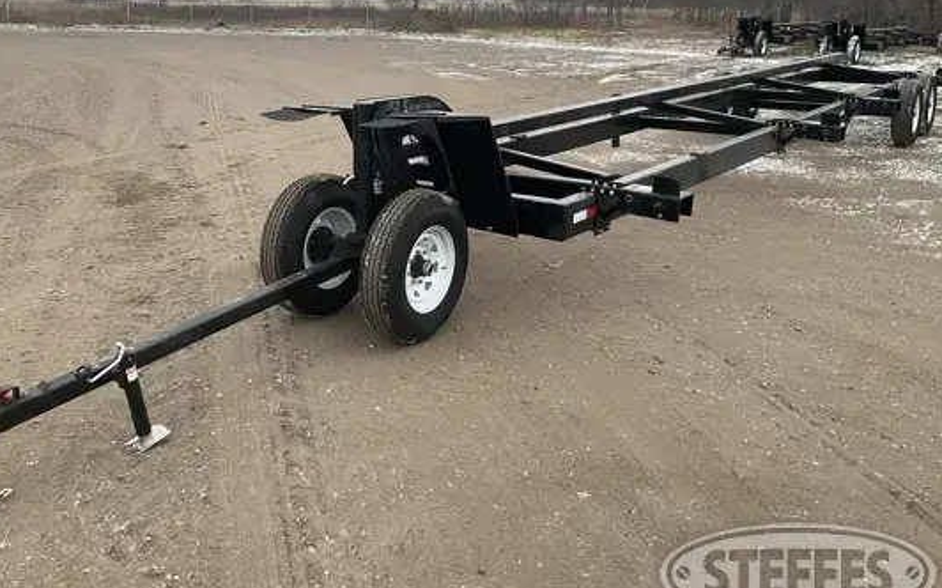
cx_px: 407
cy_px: 220
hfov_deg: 52.6
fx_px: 949
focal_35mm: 37
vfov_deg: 34.2
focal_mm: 3
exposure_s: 1/164
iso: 20
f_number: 1.8
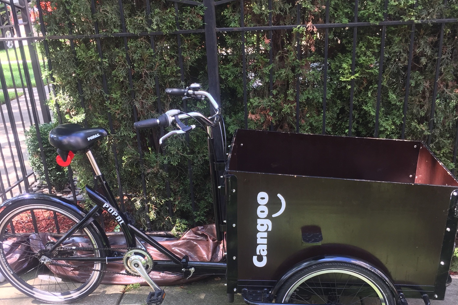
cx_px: 230
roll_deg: +3.5
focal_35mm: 41
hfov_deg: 47.4
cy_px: 223
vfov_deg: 32.1
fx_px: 521
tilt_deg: -23.0
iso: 40
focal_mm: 4.15
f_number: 2.2
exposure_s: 1/60
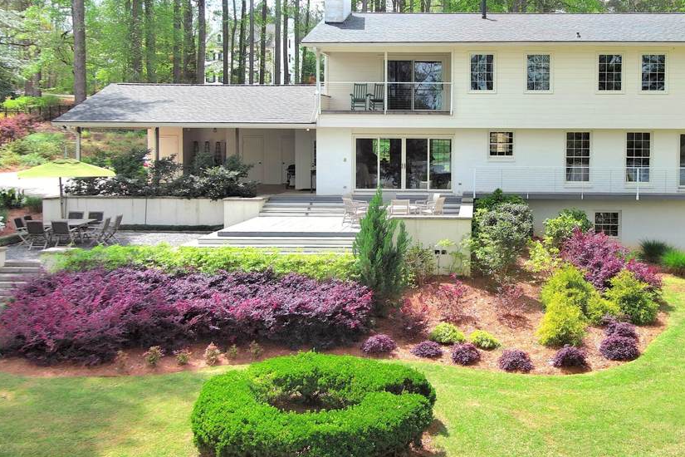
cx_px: 462
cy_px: 148
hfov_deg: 42.9
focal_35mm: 45
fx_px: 856
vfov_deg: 29.6
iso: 100
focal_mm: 10.57
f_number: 2.8
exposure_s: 1/714
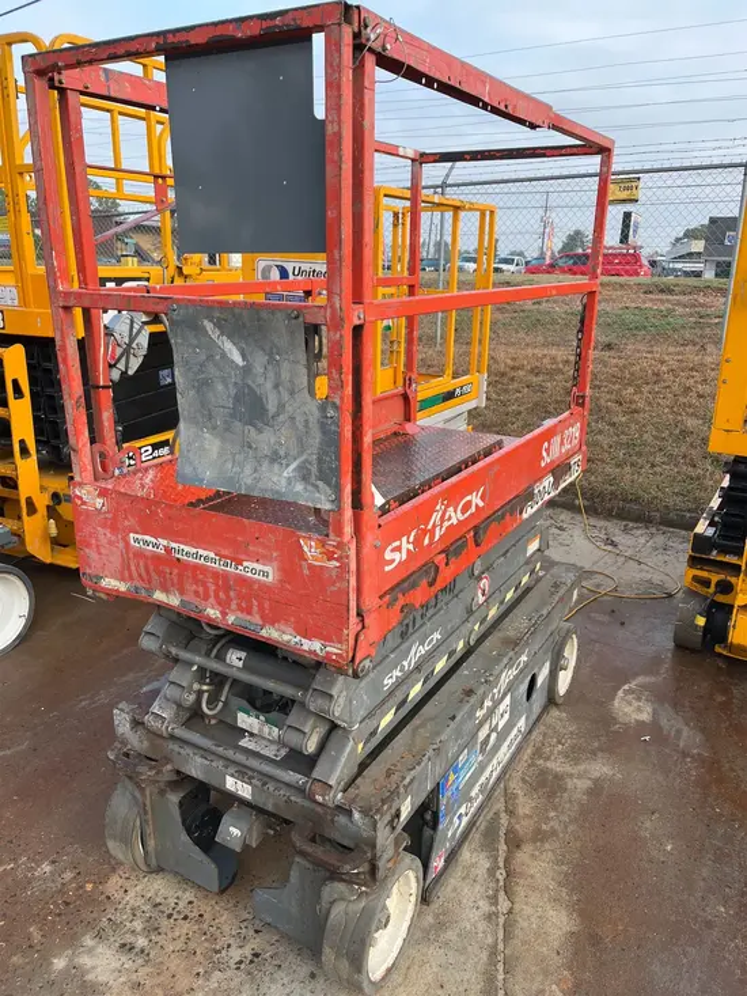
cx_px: 374
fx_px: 748
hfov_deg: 53.1
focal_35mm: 26
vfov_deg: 67.3
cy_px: 498
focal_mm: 5.1
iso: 50
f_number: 1.6
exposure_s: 1/563
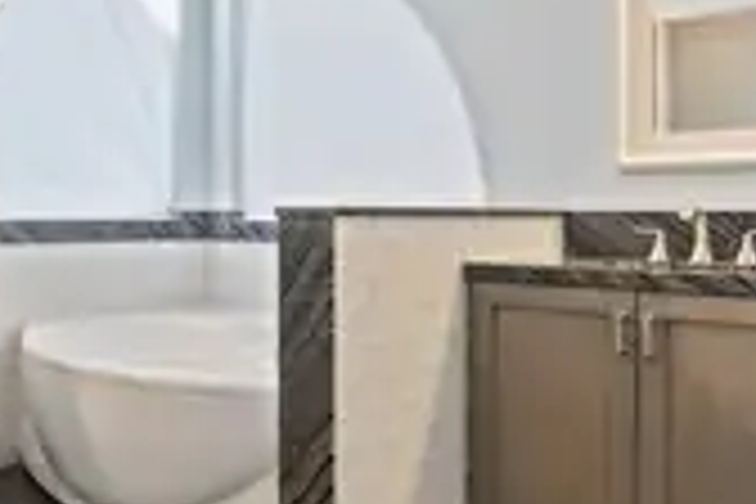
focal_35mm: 38
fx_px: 798
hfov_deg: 49.9
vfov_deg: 35.0
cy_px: 236
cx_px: 256
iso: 1250
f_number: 2.8
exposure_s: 1/125
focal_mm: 16
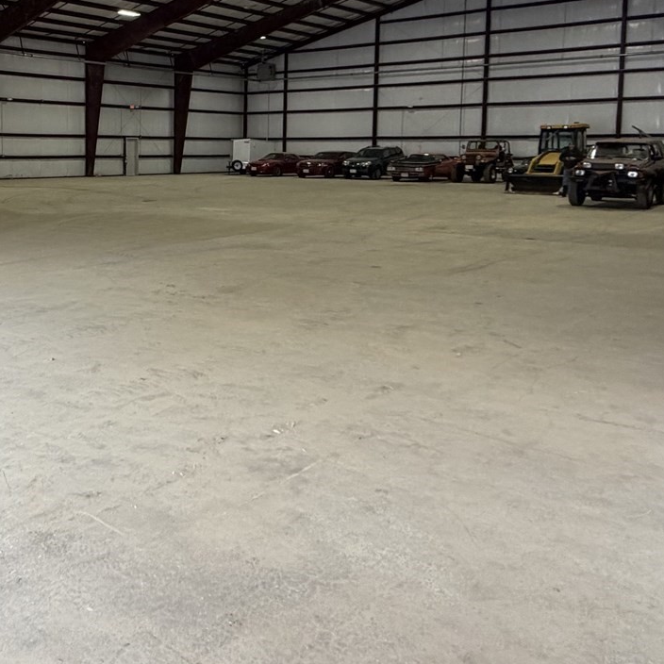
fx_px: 781
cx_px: 104
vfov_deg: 45.1
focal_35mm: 36
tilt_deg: -4.3
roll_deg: -0.2
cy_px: 205
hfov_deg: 43.2
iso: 200
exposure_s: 1/121
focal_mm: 2.22
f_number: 2.2
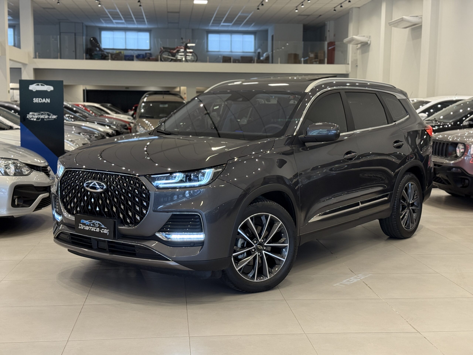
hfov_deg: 39.7
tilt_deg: -4.9
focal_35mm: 48
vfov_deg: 30.3
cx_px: 236
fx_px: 656
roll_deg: -0.4
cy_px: 178
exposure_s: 1/60
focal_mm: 6.76
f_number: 1.78
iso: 250
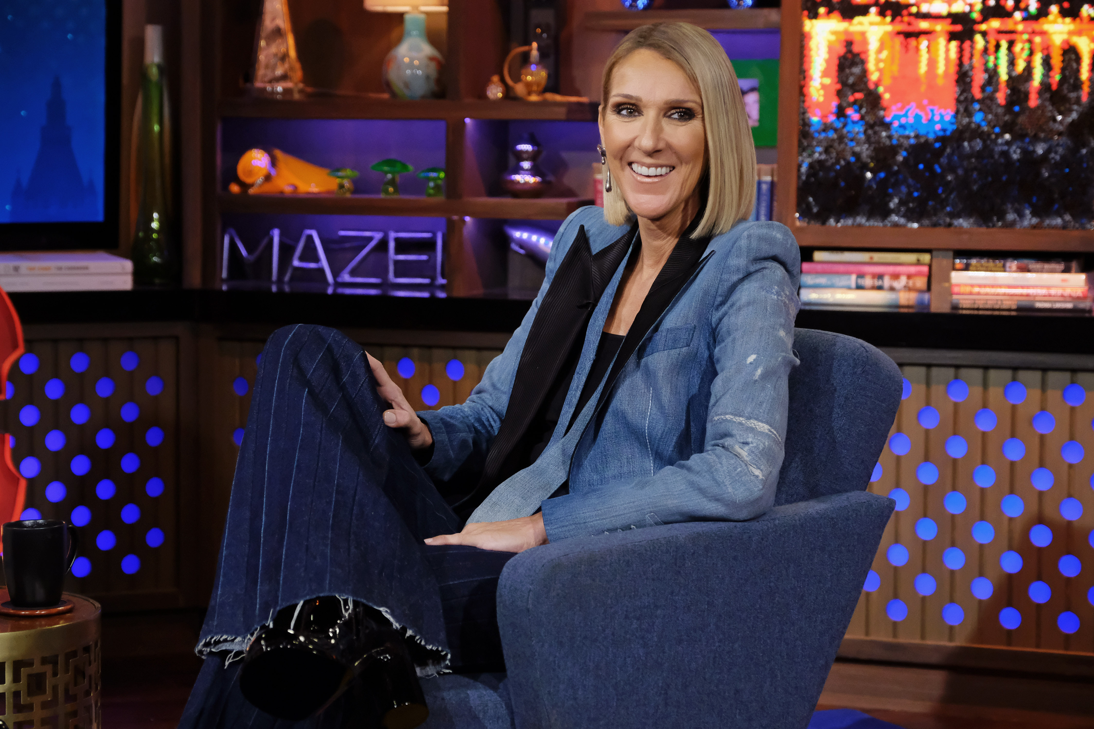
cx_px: 547
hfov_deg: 25.4
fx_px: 2431
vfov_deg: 17.1
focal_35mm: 80
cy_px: 364
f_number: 4
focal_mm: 53.3
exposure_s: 1/100
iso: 5000
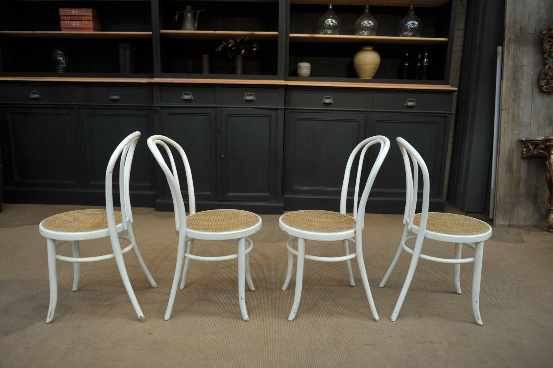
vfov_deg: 47.9
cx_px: 276
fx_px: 414
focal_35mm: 27
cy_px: 184
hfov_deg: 67.4
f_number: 3.2
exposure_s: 1/60
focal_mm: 27
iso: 200
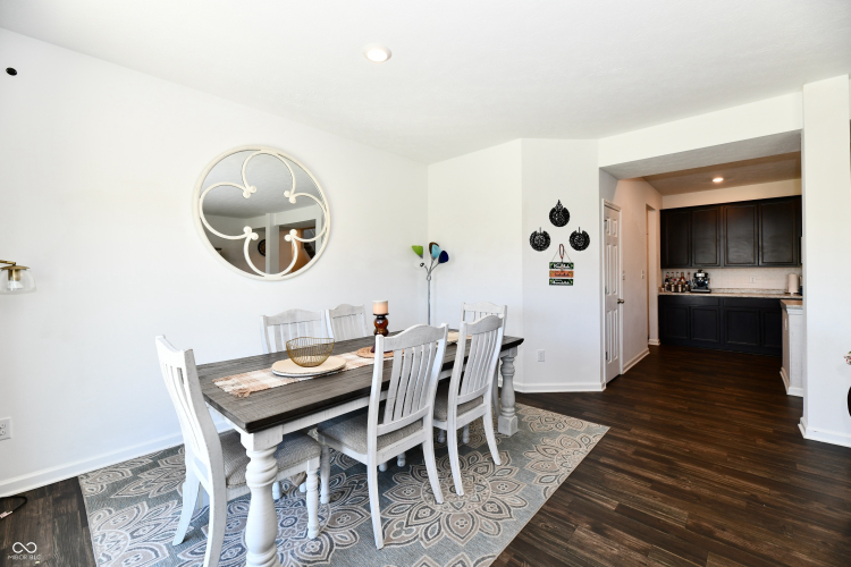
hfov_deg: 104.3
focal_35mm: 14
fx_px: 331
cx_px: 426
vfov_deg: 81.2
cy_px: 284
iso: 640
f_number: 6.3
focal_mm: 14
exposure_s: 1/60
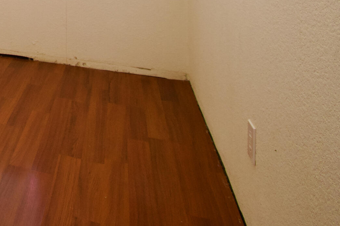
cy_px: -79
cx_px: -79
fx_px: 406
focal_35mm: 43
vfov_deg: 25.9
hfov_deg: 34.9
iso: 800
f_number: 5
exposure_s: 1/100
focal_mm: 10
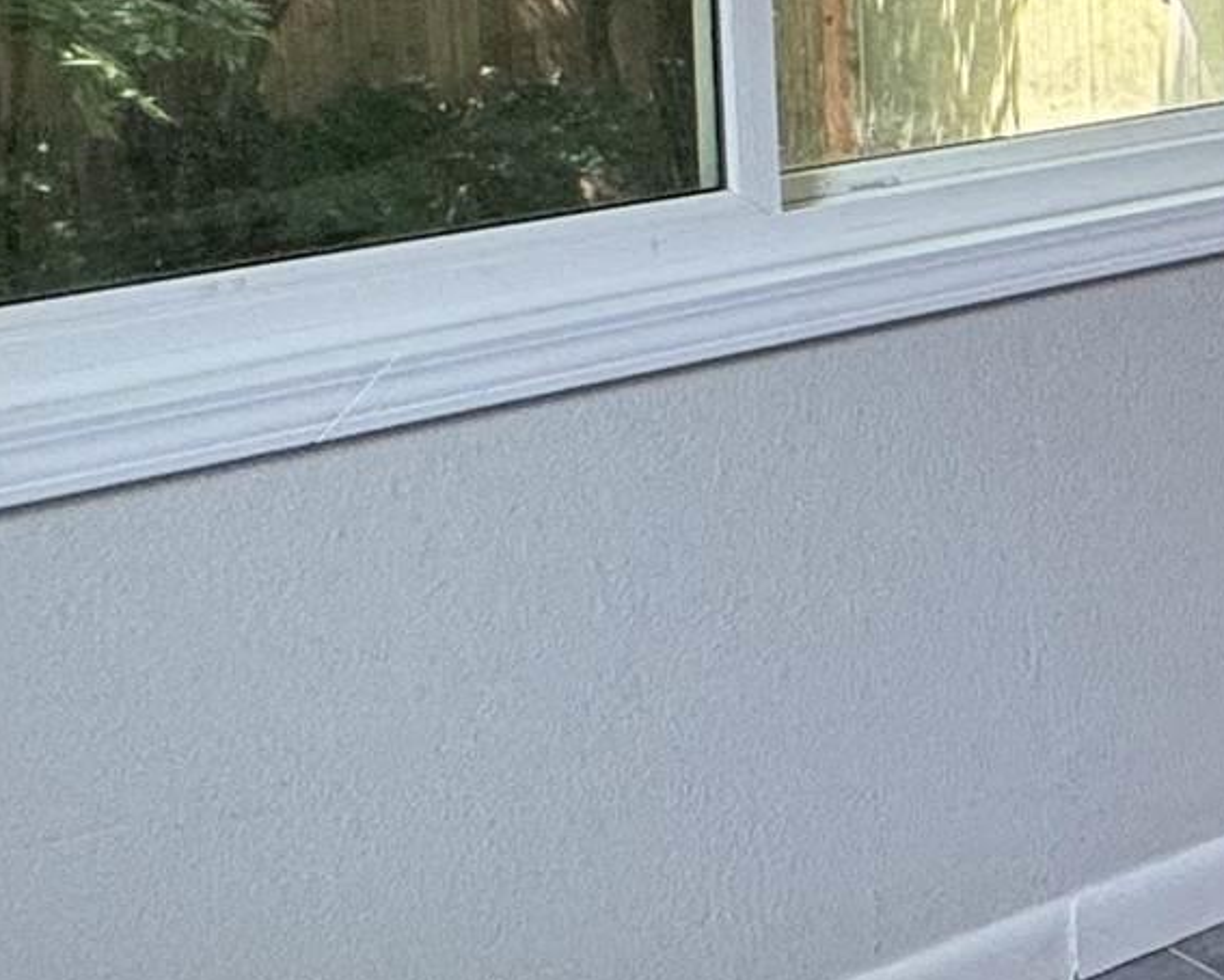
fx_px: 2682
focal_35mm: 74
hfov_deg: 17.1
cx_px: 2567
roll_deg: +0.9
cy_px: -285
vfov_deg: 19.2
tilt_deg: -1.9
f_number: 2.2
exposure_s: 1/120
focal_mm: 2.22
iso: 100
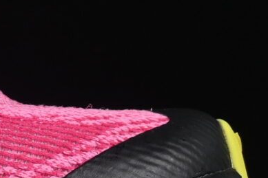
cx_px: -296
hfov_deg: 4.1
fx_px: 3676
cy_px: 31
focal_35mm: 494
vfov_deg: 2.8
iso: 160
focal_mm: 50
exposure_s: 1/80
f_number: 8
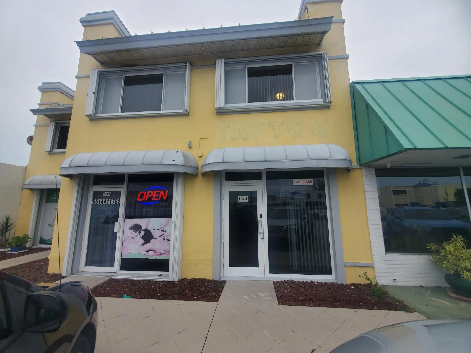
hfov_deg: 106.2
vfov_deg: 89.9
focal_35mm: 13
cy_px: 176
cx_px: 236
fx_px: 177
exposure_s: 1/590
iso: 50
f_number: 2.2
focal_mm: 1.8
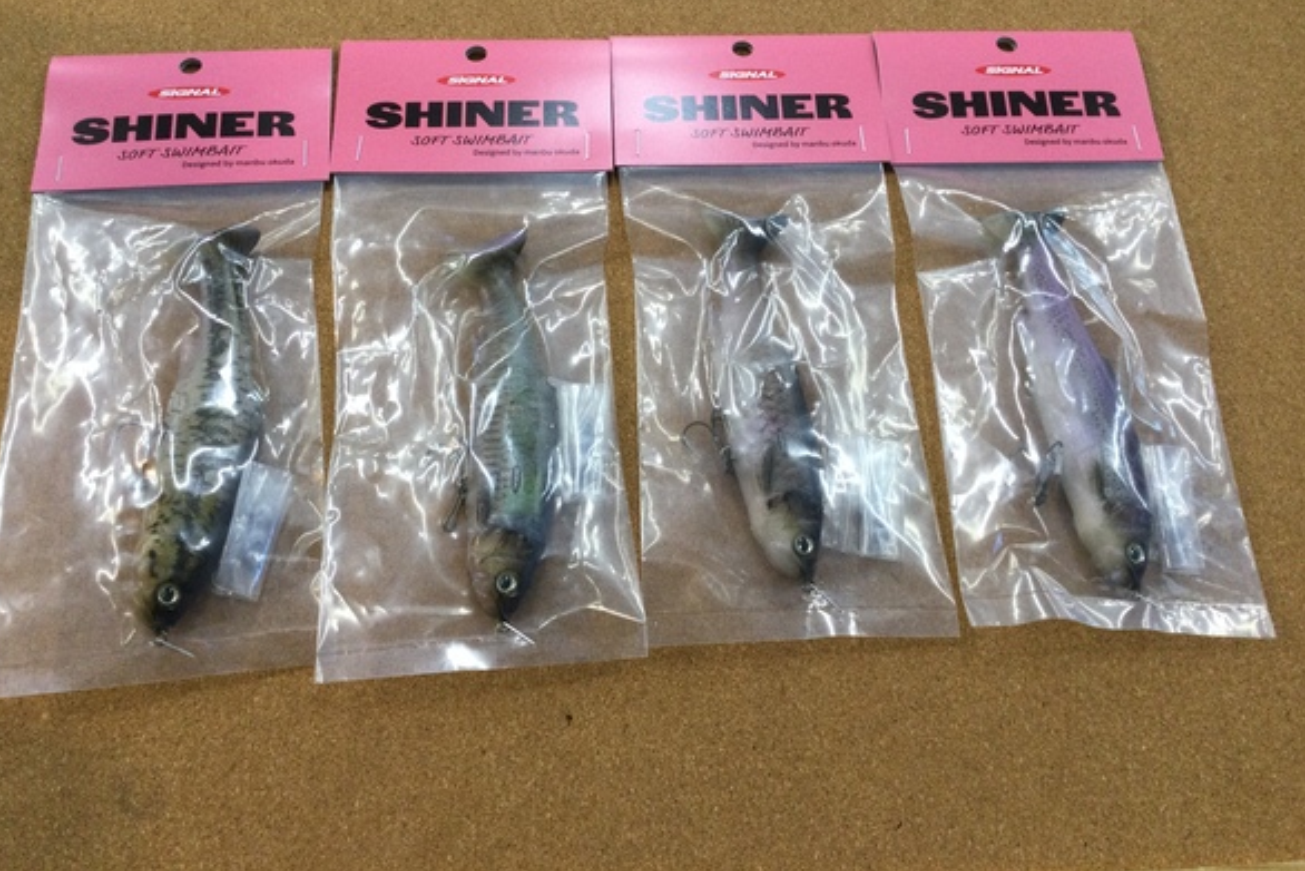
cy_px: 374
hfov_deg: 57.2
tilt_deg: -64.7
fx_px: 1196
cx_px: 641
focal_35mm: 33
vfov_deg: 39.9
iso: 32
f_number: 2.4
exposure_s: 1/30
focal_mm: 3.3
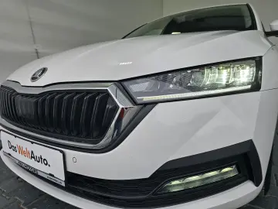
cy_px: 104
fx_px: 185
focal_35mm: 23
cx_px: 139
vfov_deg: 58.9
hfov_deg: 73.9
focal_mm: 6.3
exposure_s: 1/336
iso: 10
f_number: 1.7
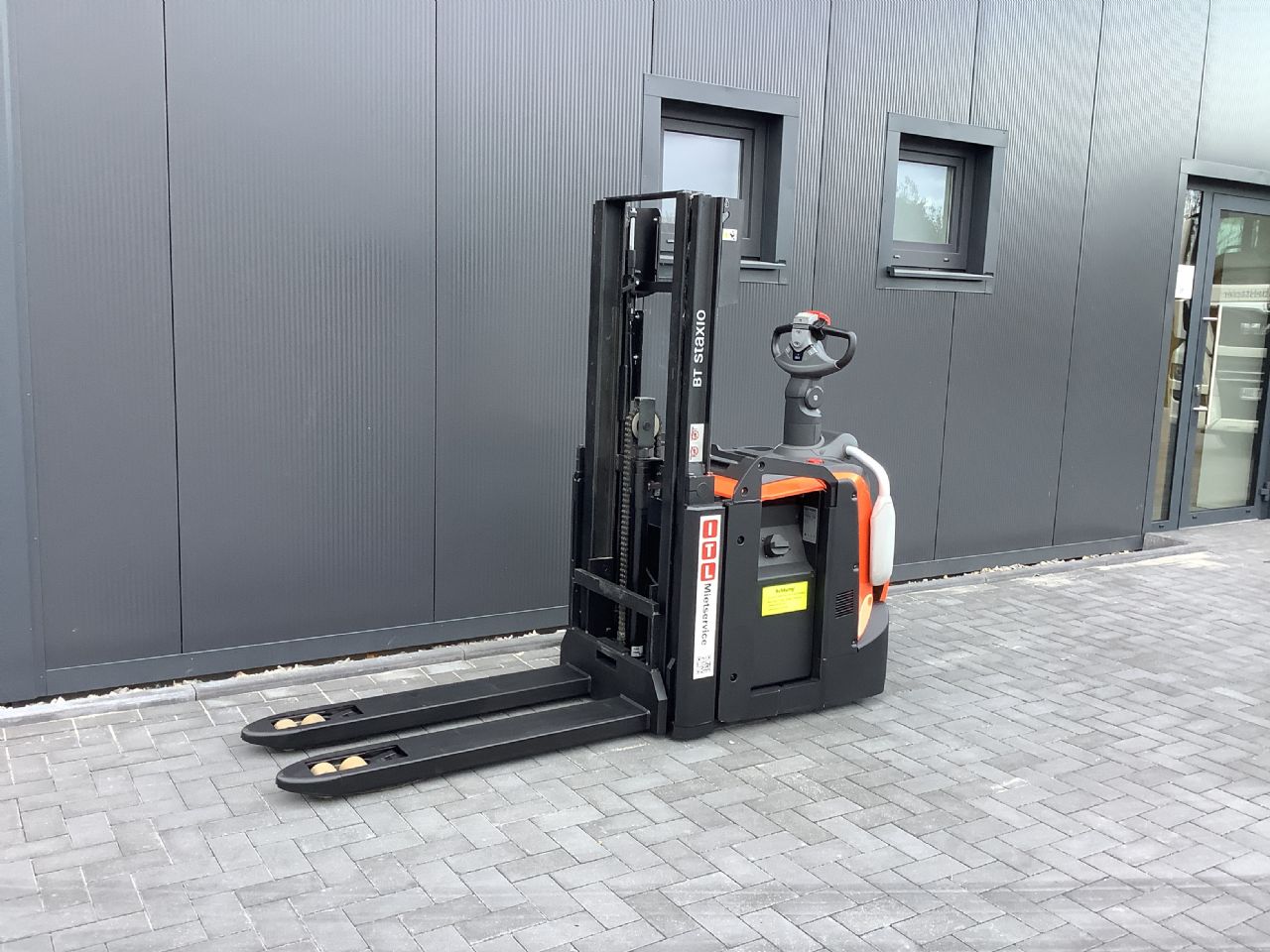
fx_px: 1137
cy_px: 476
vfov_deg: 45.4
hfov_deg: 58.4
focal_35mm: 31
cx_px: 635
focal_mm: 3.3
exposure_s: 1/60
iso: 125
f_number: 2.4
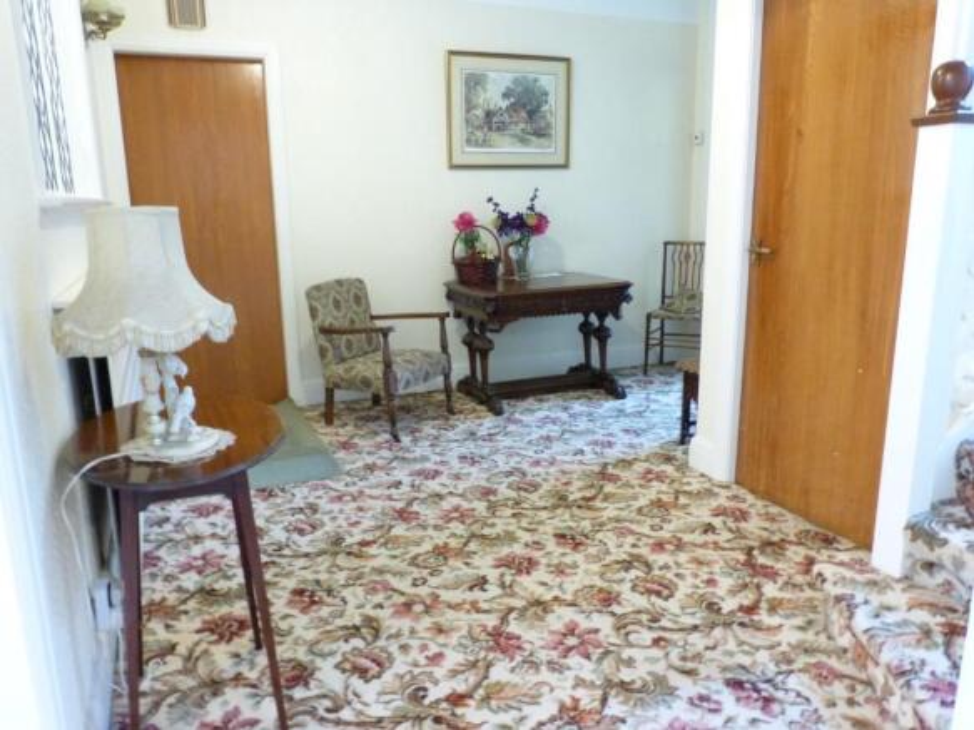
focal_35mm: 25
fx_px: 703
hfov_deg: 69.4
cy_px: 365
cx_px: 487
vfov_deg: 54.9
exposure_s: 1/4
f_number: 4
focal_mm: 4.5
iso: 800
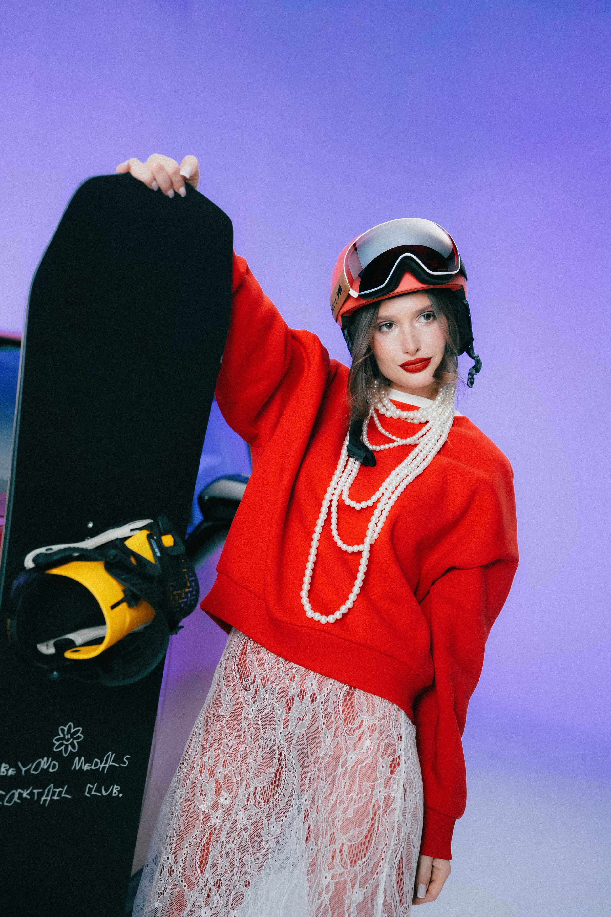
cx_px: 306
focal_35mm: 49
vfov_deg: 40.3
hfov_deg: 27.5
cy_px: 458
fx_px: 1247
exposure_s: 1/250
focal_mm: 49
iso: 800
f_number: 2.8
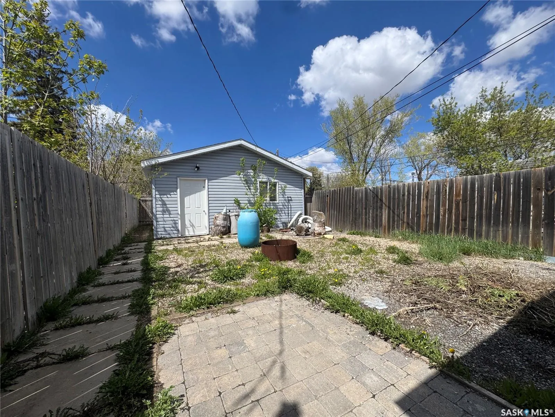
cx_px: 278
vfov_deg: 85.7
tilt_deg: -0.3
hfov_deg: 102.1
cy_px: 208
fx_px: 224
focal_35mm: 14
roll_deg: +2.0
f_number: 2.2
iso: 50
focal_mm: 2.22
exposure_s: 1/2494
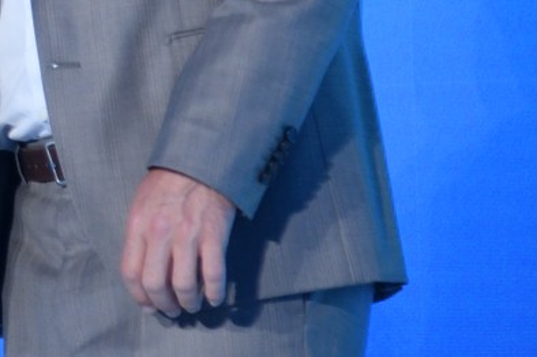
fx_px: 4829
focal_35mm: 324
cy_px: -289
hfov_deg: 6.3
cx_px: -352
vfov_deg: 4.2
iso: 1250
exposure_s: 1/320
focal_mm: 85
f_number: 4
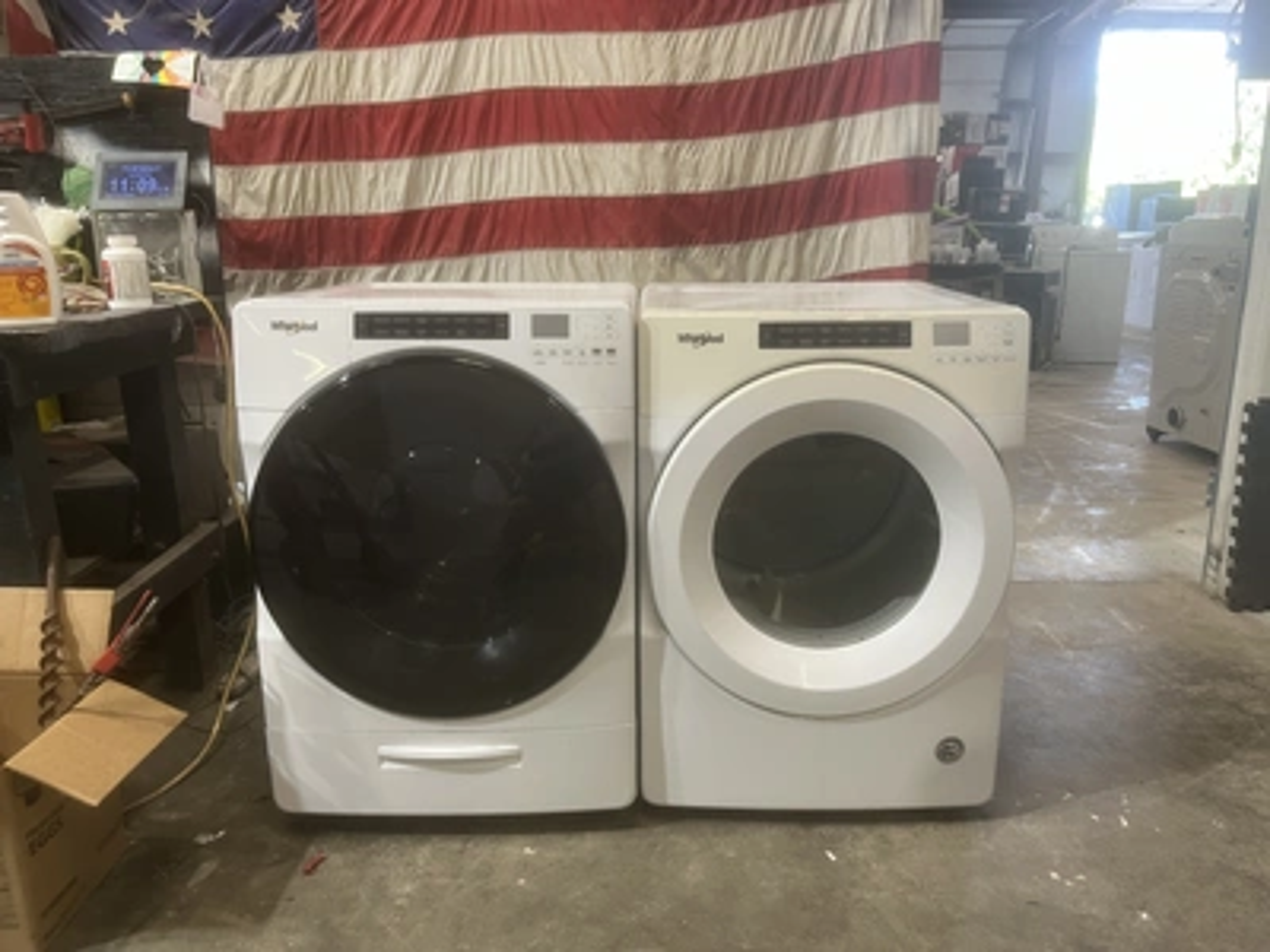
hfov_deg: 67.3
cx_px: 635
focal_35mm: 26
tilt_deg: -14.5
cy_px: 476
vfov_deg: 53.1
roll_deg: +0.4
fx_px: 954
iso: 80
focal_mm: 5.1
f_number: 1.6
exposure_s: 1/60
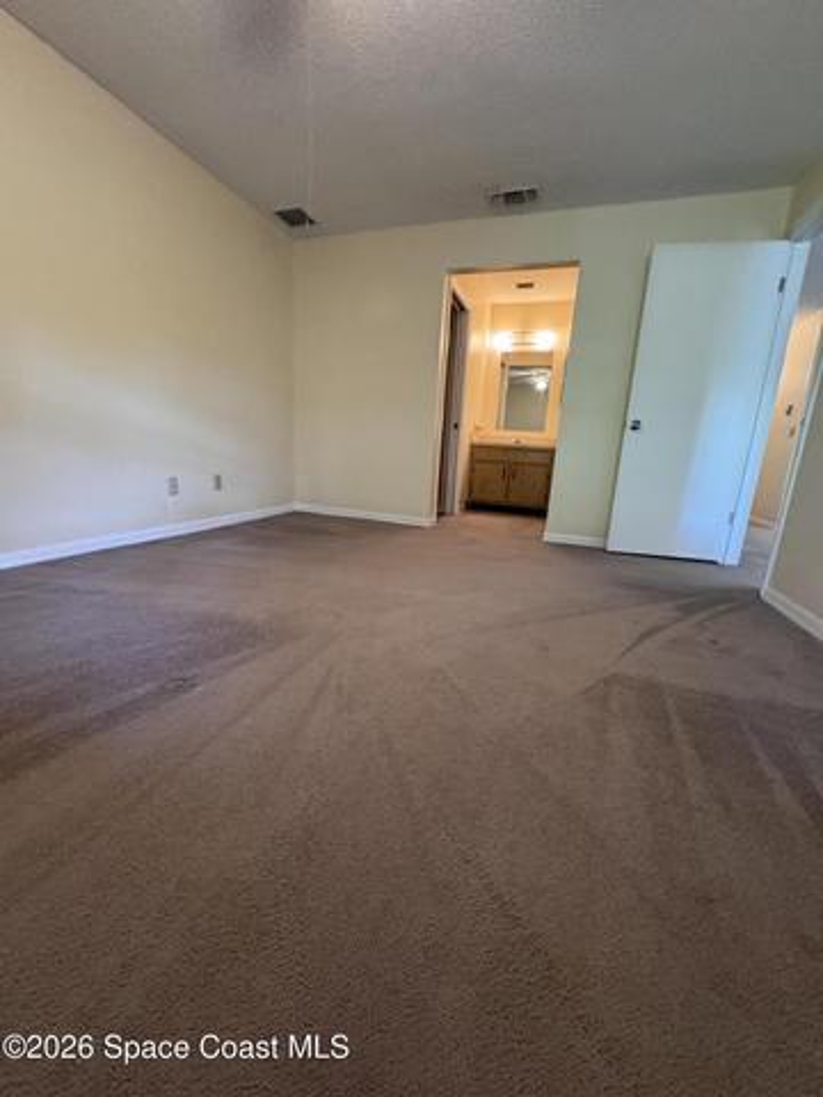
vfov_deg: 102.1
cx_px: 412
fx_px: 444
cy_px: 548
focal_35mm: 14
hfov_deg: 85.7
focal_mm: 2.22
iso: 640
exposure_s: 1/60
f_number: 2.2
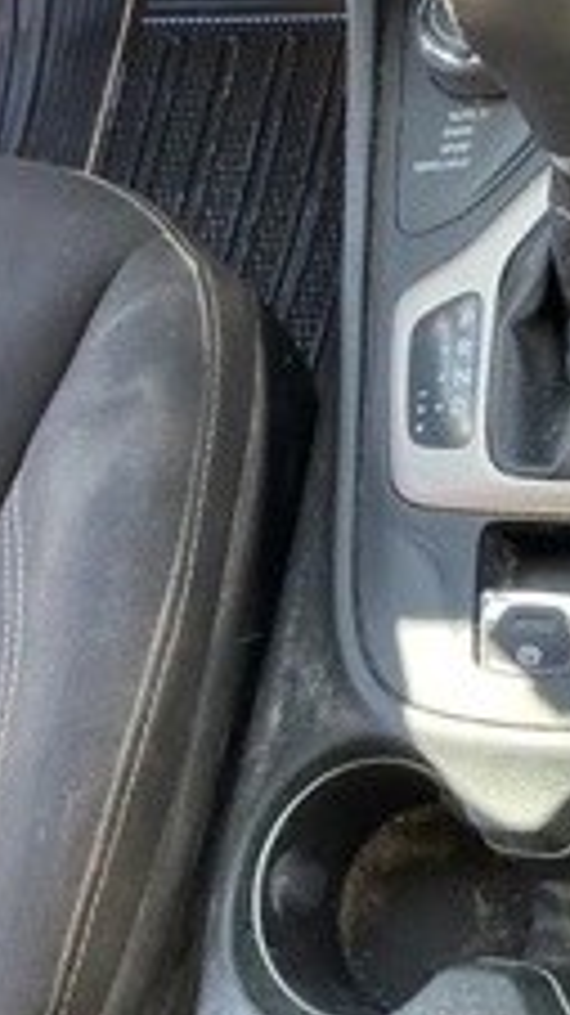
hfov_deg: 20.8
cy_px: 400
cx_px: 557
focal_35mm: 56
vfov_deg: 37.1
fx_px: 1506
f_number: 1.8
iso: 64
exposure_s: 1/122
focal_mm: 3
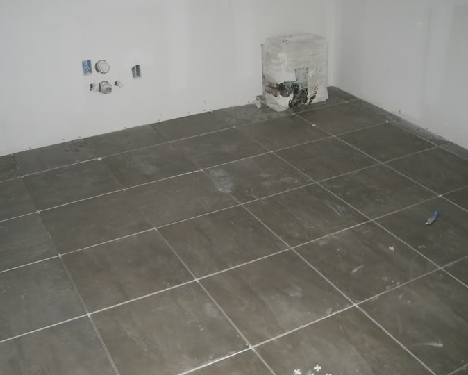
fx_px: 610
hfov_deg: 42.0
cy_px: 180
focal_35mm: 44
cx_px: 232
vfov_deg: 34.2
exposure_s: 1/60
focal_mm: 6.2
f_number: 2.7
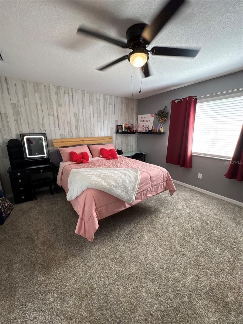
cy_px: 162
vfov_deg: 102.1
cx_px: 122
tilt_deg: -11.8
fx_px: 131
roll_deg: -0.3
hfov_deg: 85.7
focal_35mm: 14
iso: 125
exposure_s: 1/60
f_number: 2.2
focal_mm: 2.22
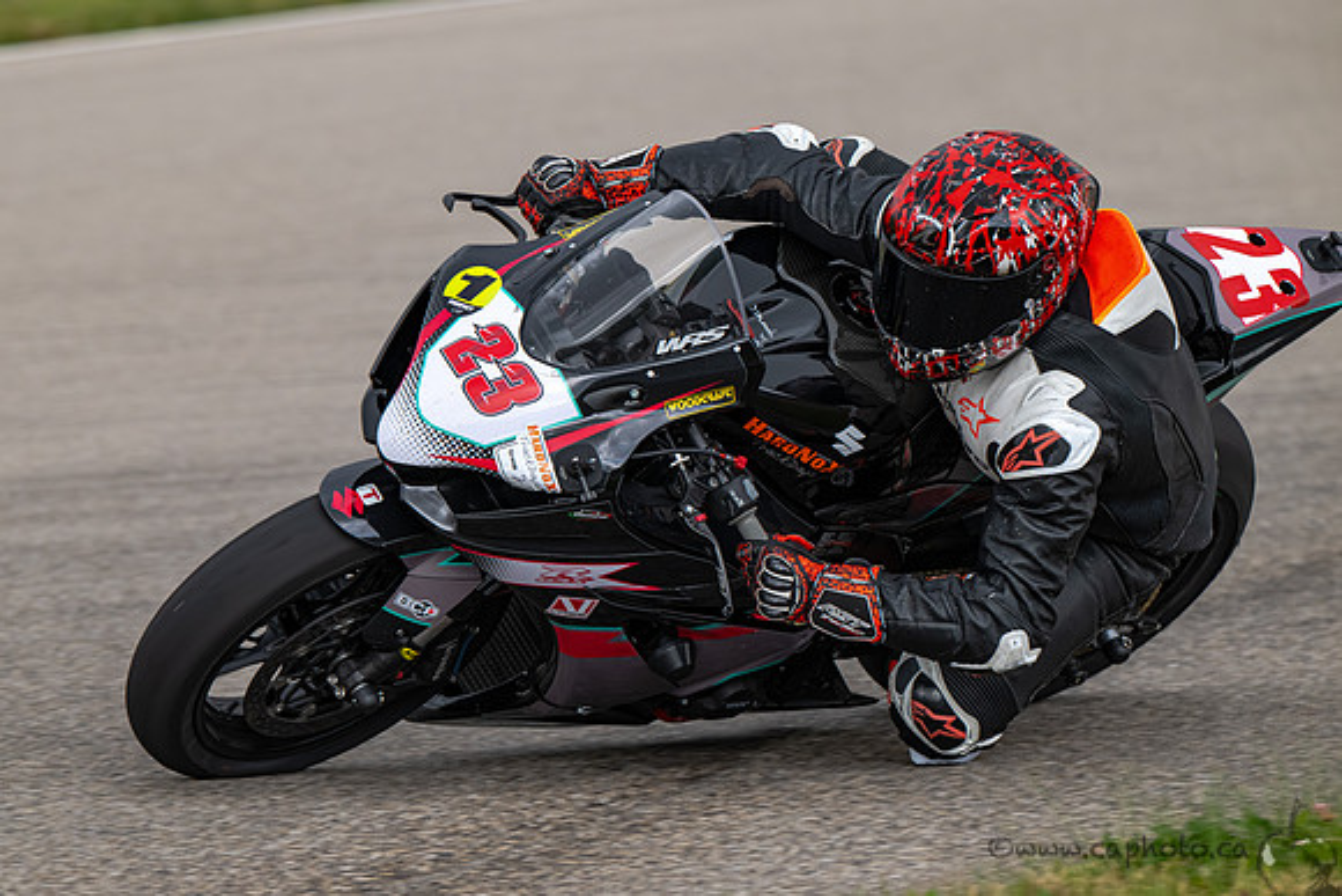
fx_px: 12941
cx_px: 539
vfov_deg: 4.0
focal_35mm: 347
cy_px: 448
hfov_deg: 5.9
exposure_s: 1/1250
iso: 720
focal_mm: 290
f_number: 6.3
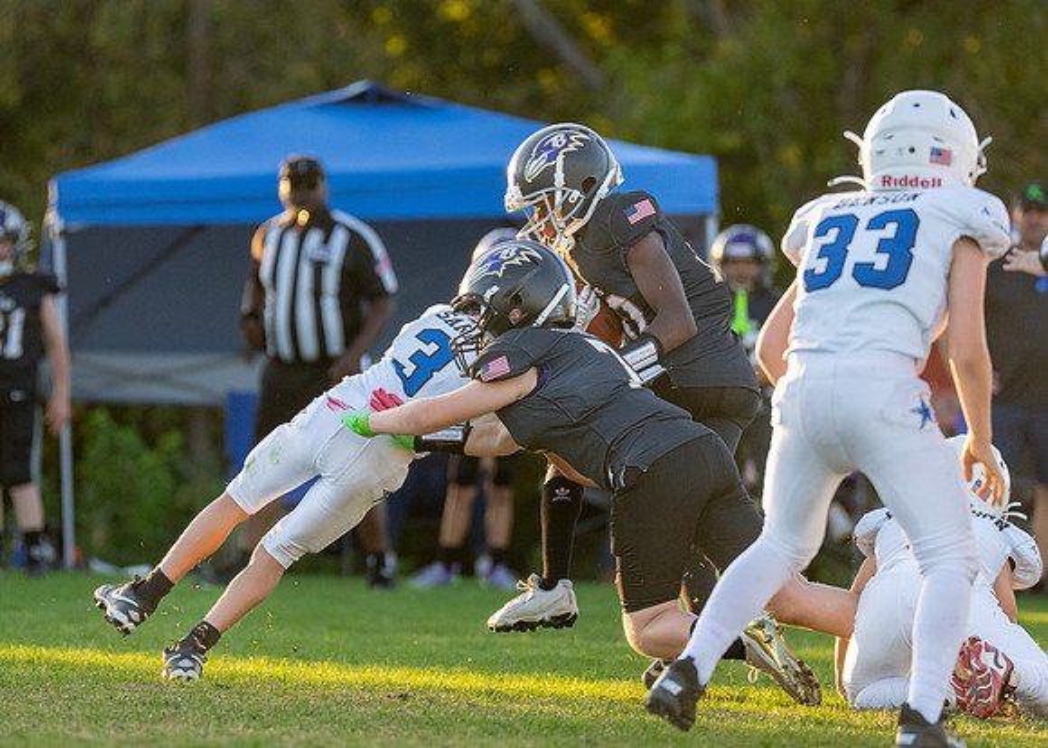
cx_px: 480
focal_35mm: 419
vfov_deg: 3.4
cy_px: 412
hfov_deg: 4.8
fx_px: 12455
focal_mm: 200
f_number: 2.8
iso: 640
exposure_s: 1/1600
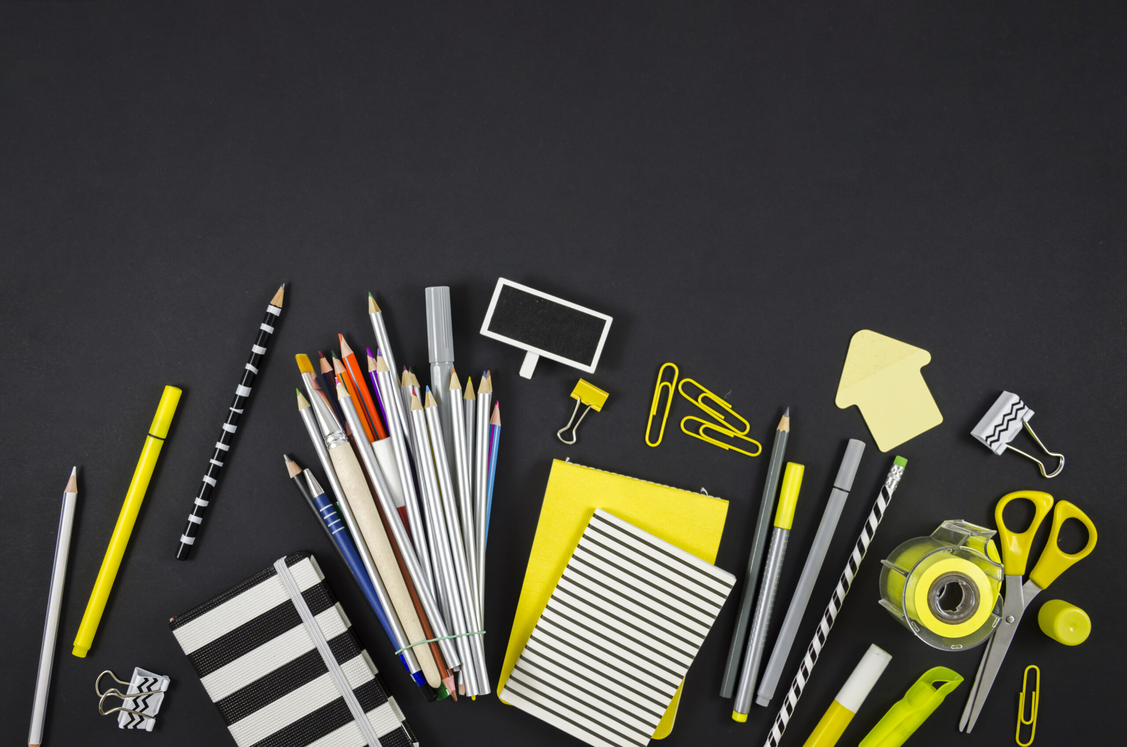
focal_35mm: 42
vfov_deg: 31.8
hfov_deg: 46.5
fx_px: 1312
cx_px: 564
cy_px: 374
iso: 100
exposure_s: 1/15
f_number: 5.6
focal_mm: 28
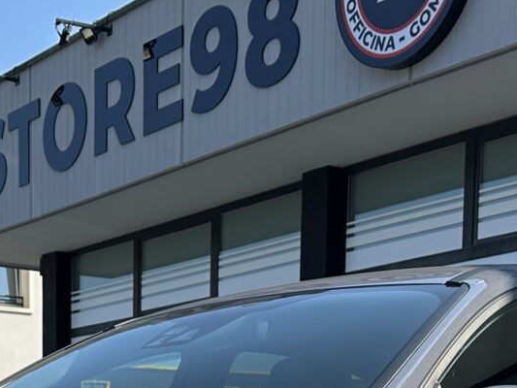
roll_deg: -0.2
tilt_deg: -4.7
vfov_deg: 15.0
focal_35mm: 90
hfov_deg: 21.6
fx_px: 1344
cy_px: 617
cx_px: 135
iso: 80
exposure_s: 1/2591
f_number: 1.78
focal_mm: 6.86
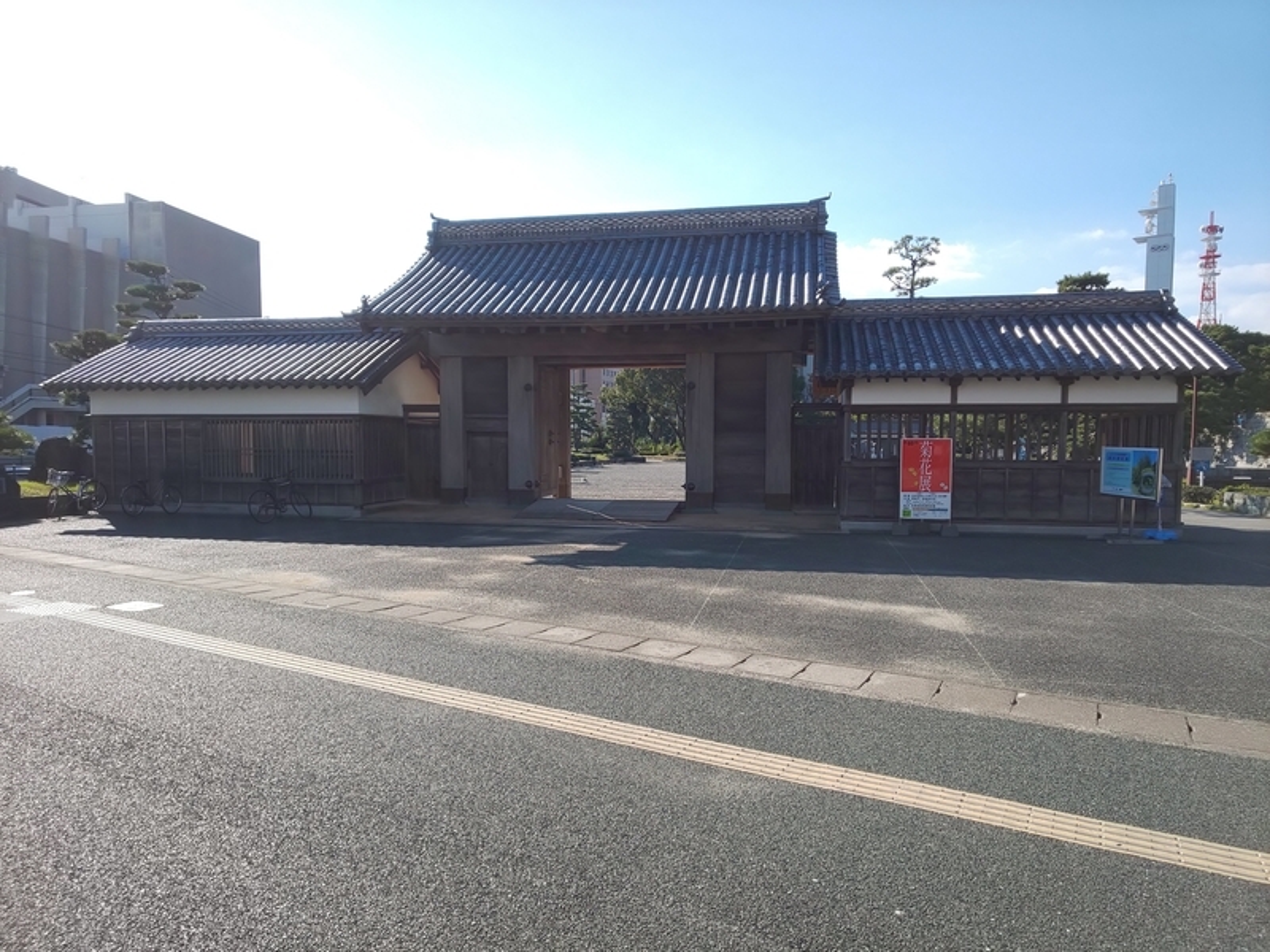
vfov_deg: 66.0
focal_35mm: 20
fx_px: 734
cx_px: 635
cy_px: 476
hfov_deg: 81.7
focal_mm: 3.45
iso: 28
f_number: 1.94
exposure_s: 1/782
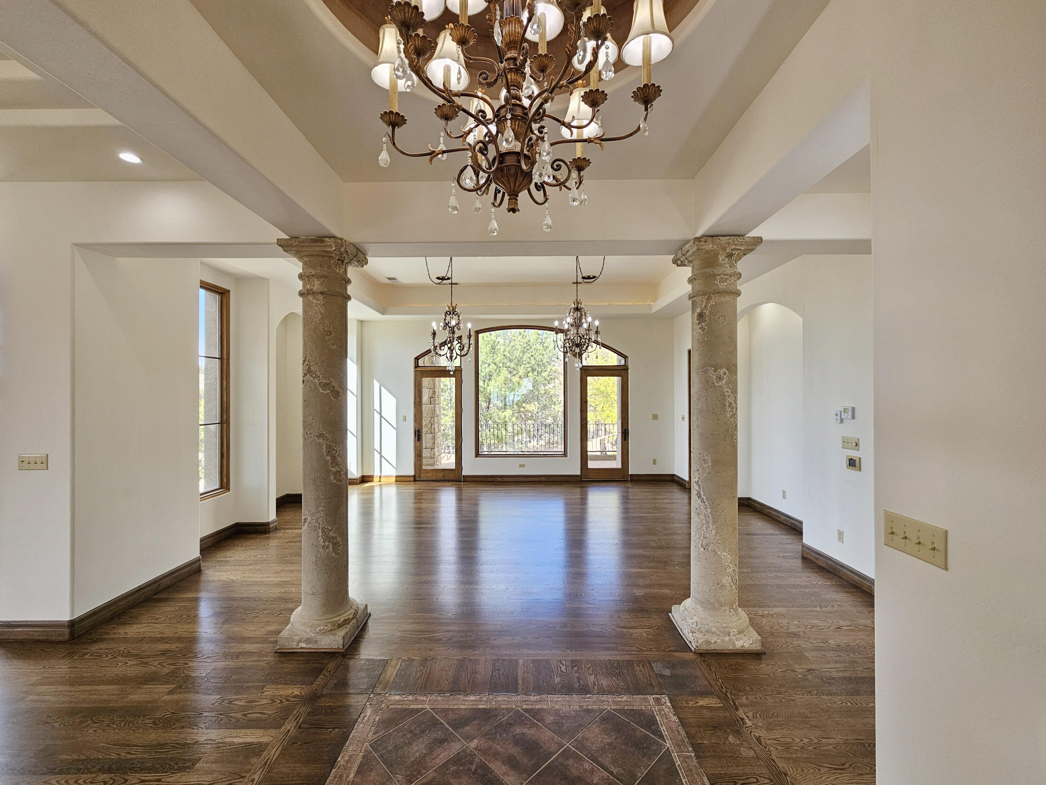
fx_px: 393
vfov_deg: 89.9
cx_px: 523
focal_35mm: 13
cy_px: 392
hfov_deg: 106.2
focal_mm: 2.2
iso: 64
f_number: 2.2
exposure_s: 1/120
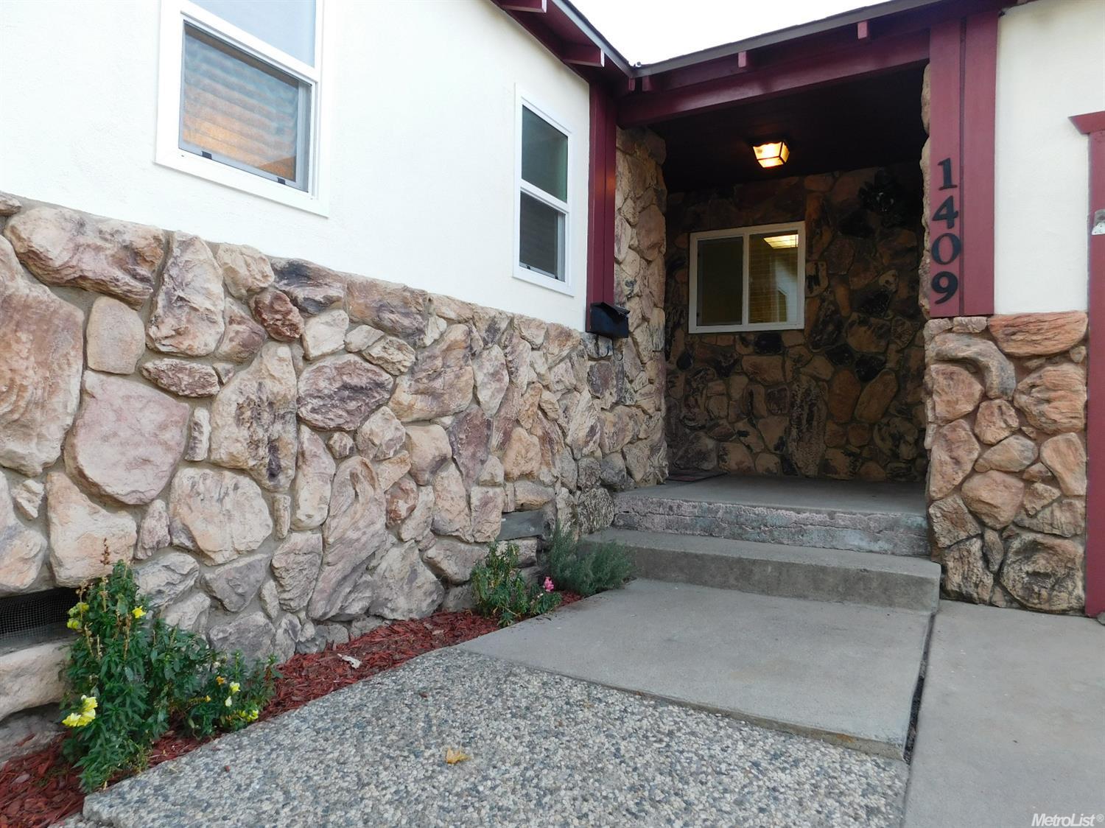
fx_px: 734
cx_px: 552
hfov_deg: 73.9
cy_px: 414
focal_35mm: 23
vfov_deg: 58.9
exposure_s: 1/80
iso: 125
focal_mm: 4
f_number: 3
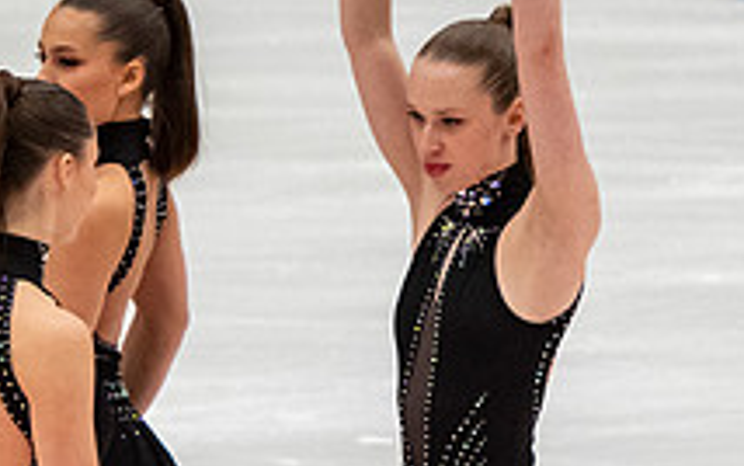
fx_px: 17143
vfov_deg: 1.6
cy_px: 371
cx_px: 436
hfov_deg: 2.5
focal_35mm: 845
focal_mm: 160
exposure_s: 1/320
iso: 2000
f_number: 5.6
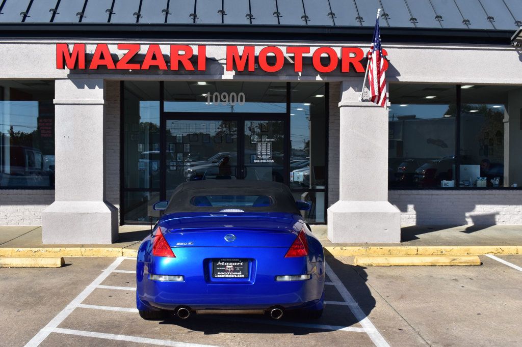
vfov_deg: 33.0
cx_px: 261
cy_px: 174
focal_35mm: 40
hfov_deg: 47.9
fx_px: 587
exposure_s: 1/500
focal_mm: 27
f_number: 11
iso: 320
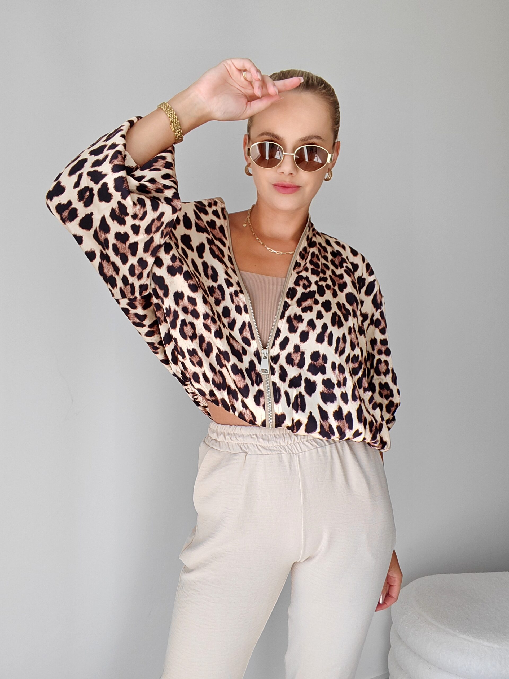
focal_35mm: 26
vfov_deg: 67.3
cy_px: 340
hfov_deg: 53.1
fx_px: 510
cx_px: 254
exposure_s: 1/100
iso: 100
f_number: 2.4
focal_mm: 2.66
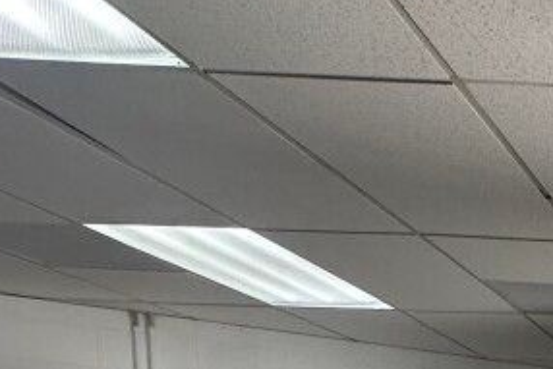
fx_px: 937
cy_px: 634
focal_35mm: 61
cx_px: 882
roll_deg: -0.9
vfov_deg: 18.3
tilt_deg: -5.7
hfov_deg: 23.9
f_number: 2.2
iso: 160
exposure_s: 1/100
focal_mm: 2.22
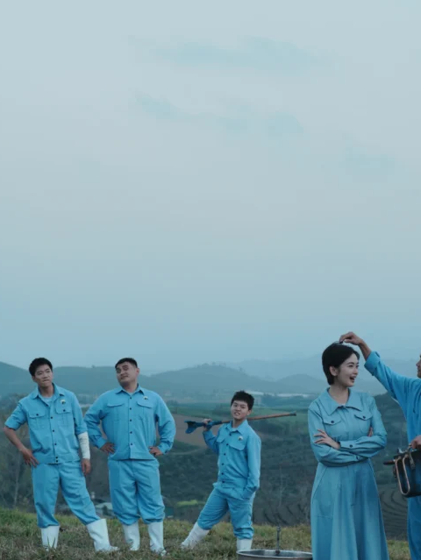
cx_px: 245
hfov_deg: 19.1
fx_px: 1247
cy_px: 301
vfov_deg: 25.3
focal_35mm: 77
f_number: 4
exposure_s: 1/250
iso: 500
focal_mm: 50
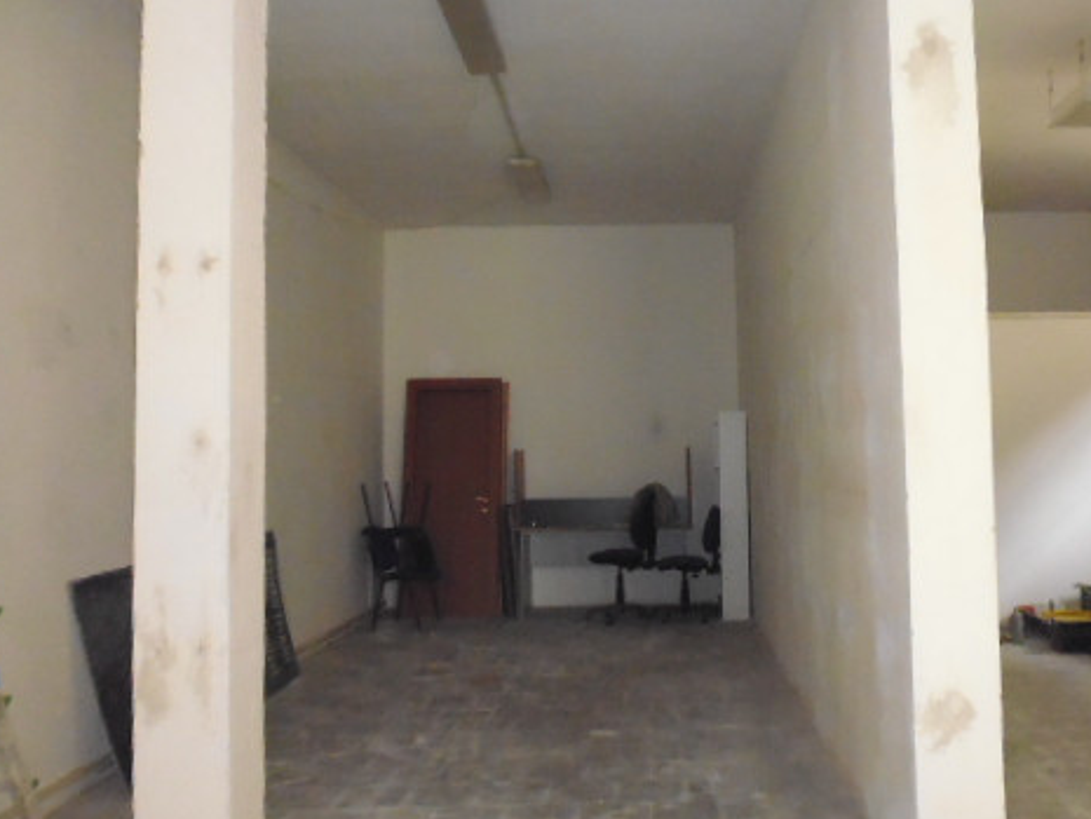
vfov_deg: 42.9
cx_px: 699
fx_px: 1040
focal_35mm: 33
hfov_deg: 54.5
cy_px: 373
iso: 800
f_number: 2.8
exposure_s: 1/60
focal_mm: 4.3
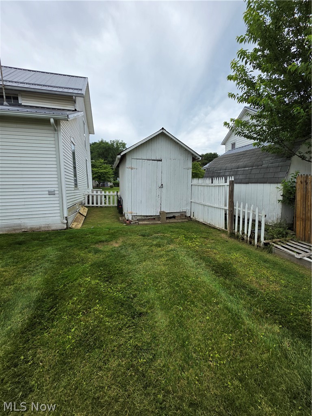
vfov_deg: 106.2
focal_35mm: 13
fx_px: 156
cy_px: 208
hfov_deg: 89.9
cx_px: 156
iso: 40
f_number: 1.9
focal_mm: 2.2
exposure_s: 1/2066
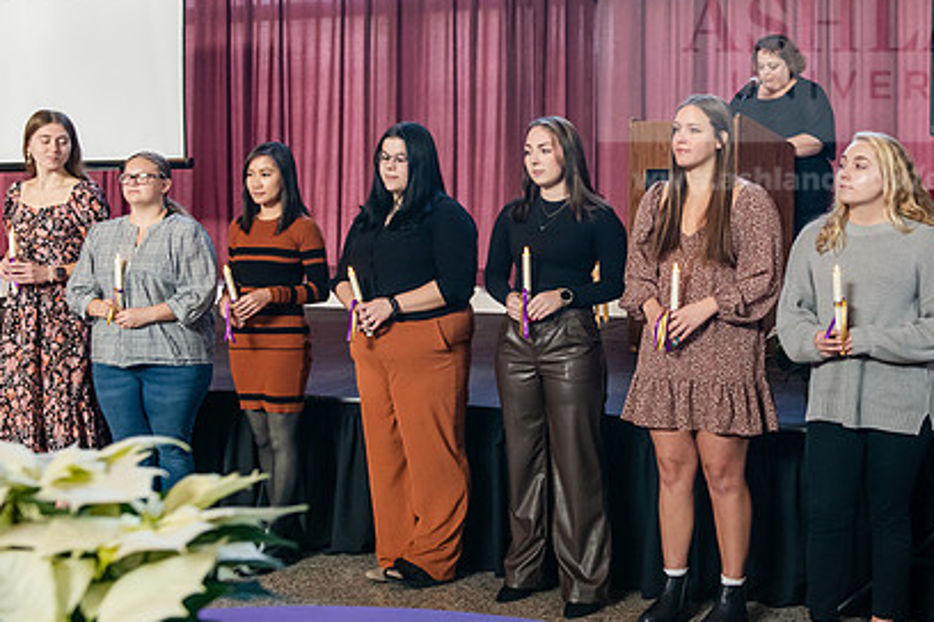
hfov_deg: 36.8
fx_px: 1401
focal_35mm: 54
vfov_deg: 25.0
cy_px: 228
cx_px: 529
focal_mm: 38
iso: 2000
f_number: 4
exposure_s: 1/200
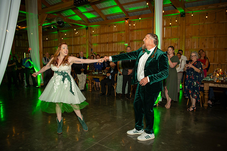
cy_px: 76
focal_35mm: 25
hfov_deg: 70.5
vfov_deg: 50.4
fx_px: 160
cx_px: 114
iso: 800
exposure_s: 1/60
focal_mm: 24
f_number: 2.8
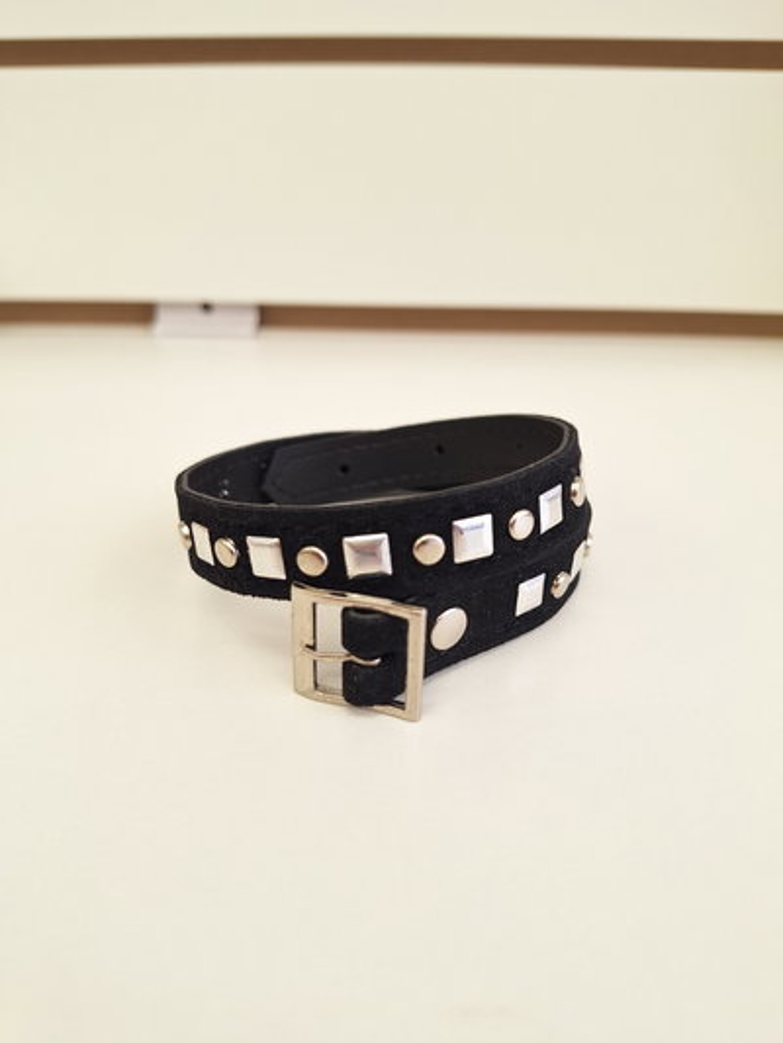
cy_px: 522
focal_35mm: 23
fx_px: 693
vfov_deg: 73.9
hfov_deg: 58.9
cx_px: 392
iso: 64
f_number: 1.8
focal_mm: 5.54
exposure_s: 1/100
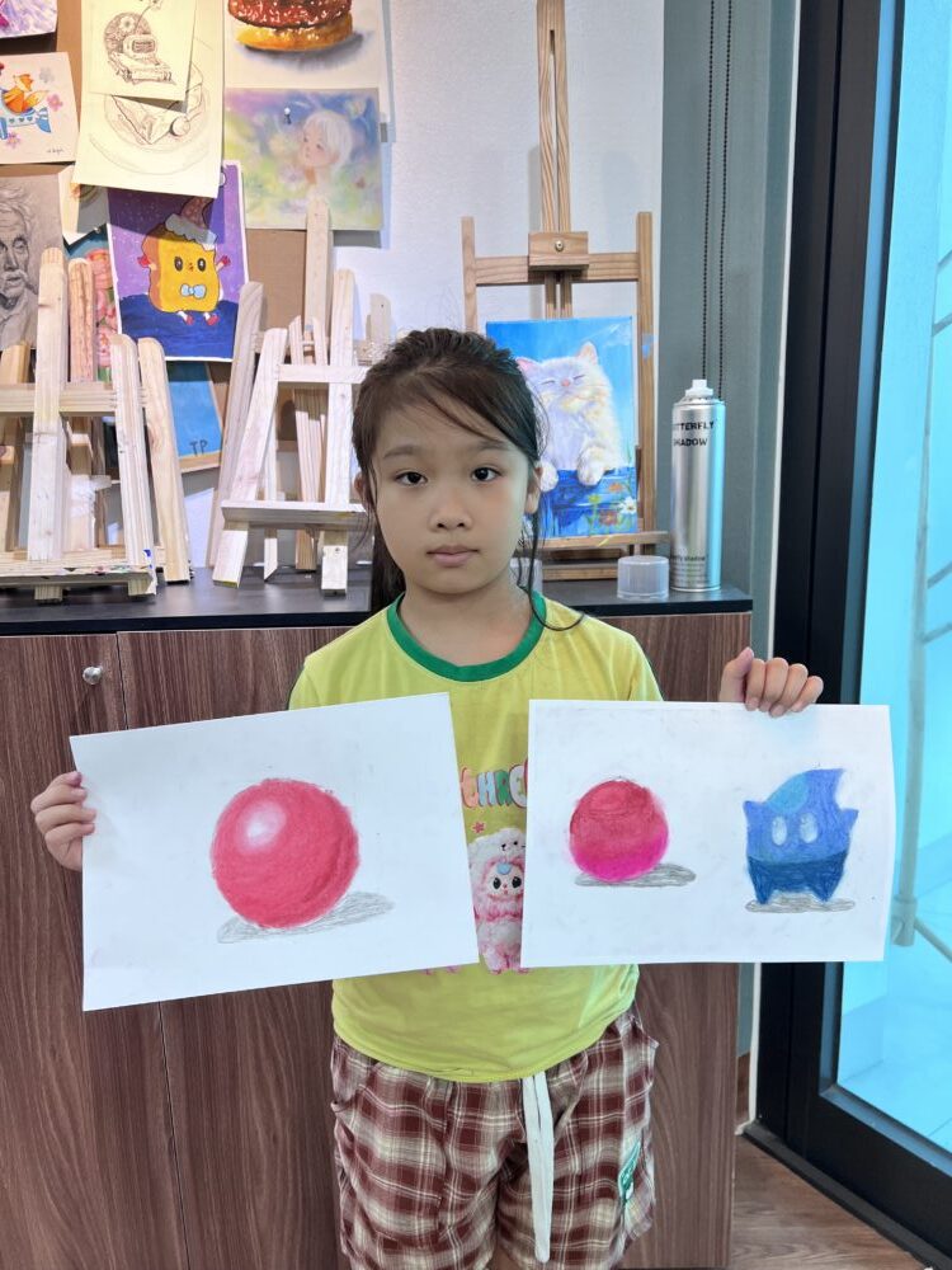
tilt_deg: -11.9
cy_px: 635
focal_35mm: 26
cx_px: 476
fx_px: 953
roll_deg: +0.4
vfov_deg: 67.3
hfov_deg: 53.1
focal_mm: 5.7
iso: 64
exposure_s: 1/100
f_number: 1.5
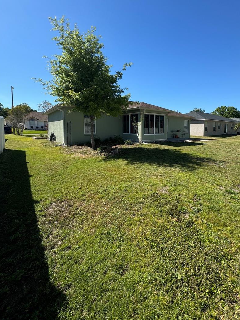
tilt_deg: -5.5
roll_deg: +0.2
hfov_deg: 77.8
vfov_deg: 94.0
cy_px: 139
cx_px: 135
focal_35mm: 16
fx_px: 148
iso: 40
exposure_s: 1/1160
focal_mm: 2.22
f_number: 2.2
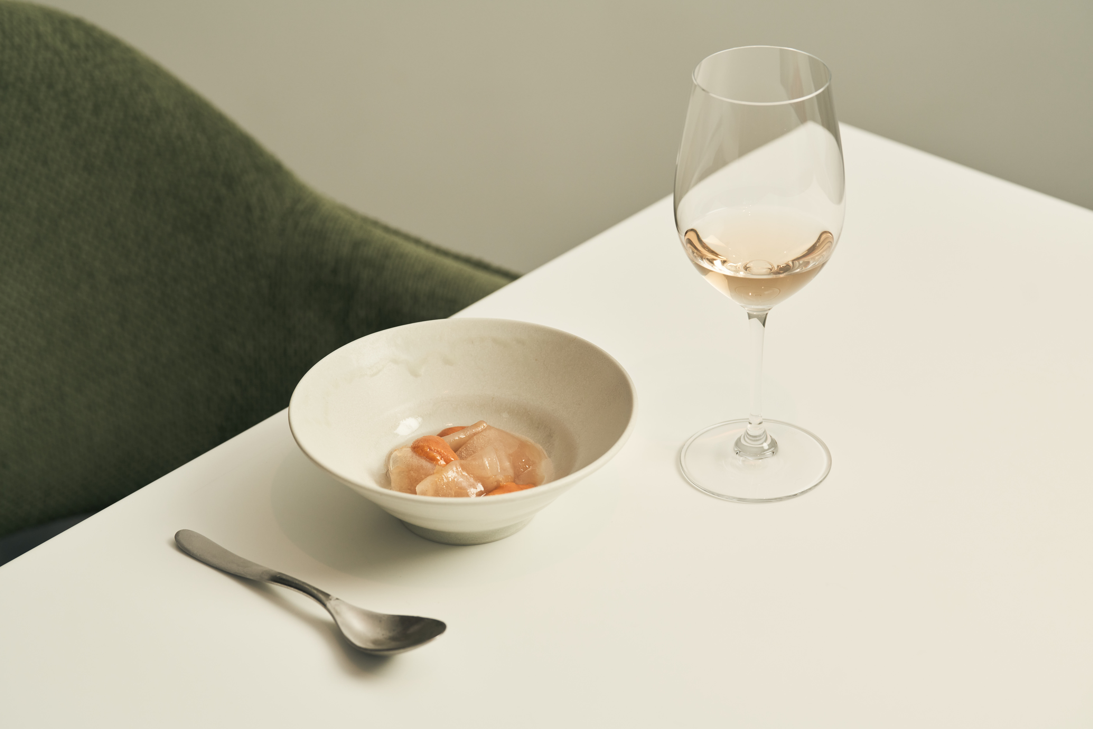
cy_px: 364
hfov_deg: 22.4
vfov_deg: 15.0
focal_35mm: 91
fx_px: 2763
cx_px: 546
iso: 200
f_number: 5.6
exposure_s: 1/100
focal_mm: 91
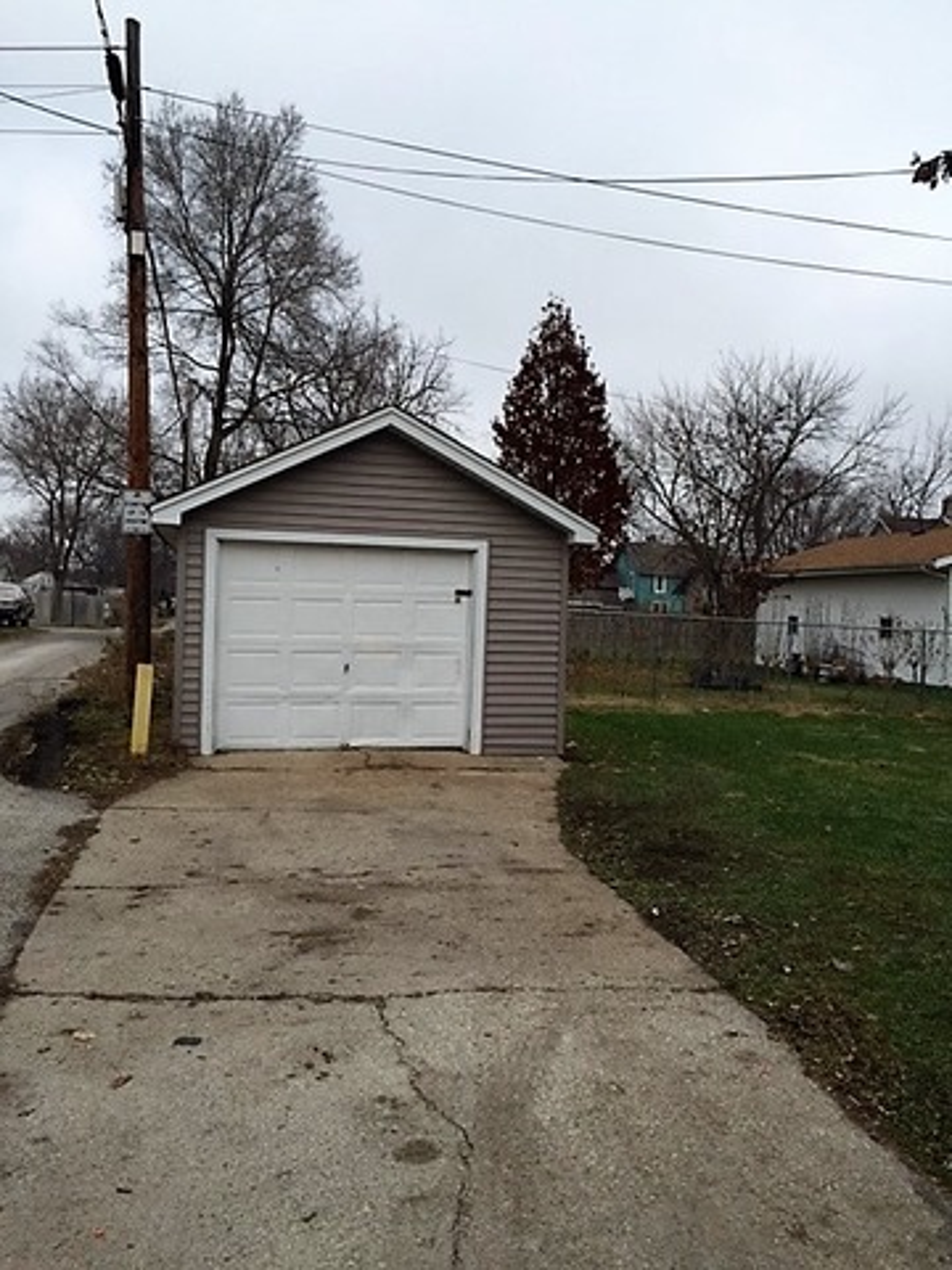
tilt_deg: -2.0
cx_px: 476
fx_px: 1063
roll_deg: -1.6
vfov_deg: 61.7
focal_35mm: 29
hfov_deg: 48.2
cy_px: 635
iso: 32
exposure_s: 1/1099
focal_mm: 4.15
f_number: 2.2
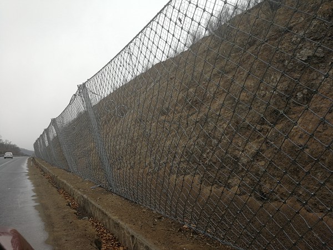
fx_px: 260
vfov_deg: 51.4
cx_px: 166
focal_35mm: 27
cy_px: 125
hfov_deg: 65.3
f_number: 2.2
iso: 50
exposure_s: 1/202
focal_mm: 3.95
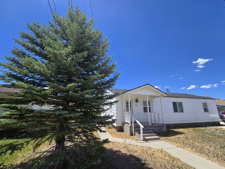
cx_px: 112
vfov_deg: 89.9
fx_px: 84
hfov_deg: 106.2
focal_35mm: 13
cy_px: 84
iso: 50
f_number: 2.2
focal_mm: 2.2
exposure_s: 1/1714
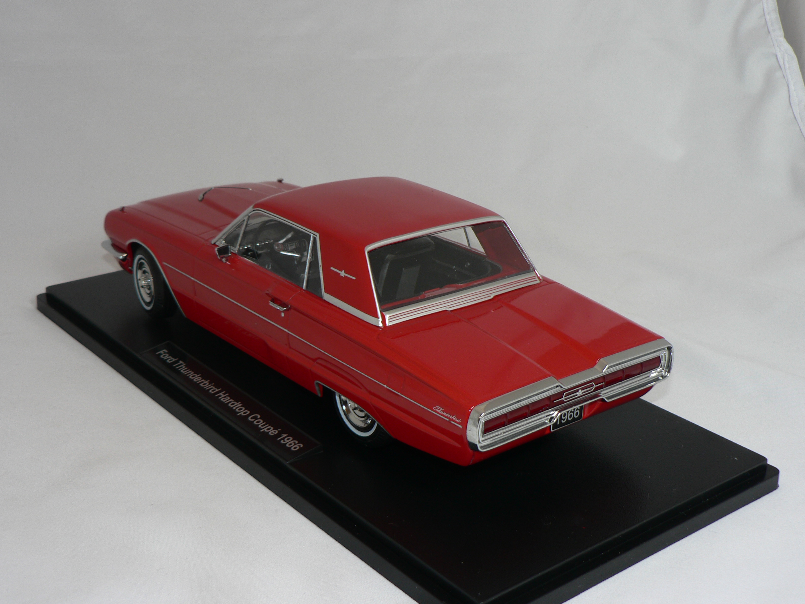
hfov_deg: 38.9
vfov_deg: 29.7
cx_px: 393
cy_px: 300
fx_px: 1139
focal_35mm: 49
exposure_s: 1/60
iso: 80
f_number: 2.8
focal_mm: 7.7
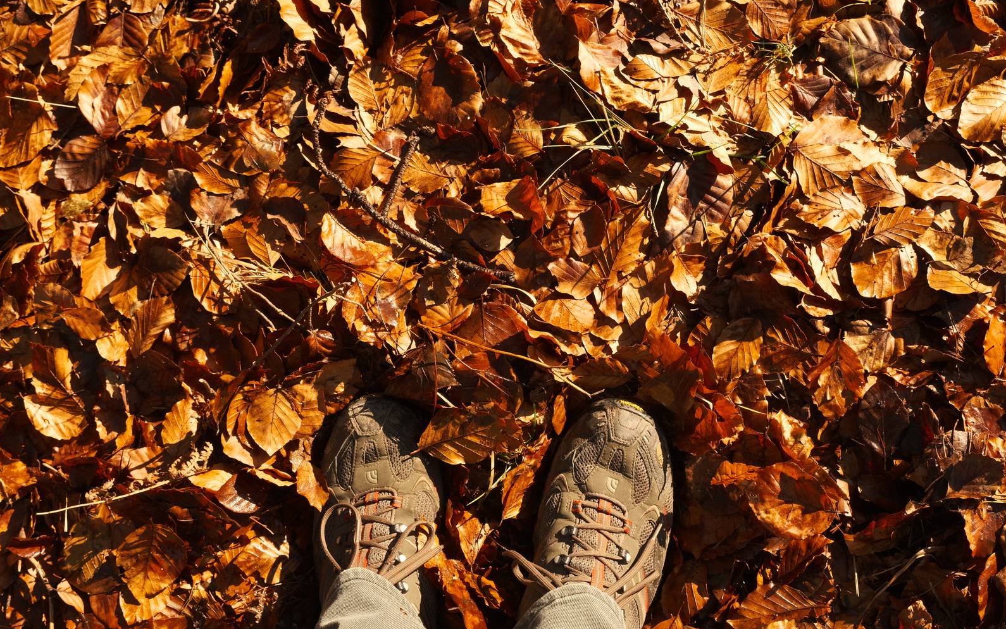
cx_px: 501
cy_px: 322
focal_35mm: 40
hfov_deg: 49.3
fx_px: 1097
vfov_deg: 32.0
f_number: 8
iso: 640
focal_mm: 26
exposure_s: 1/400
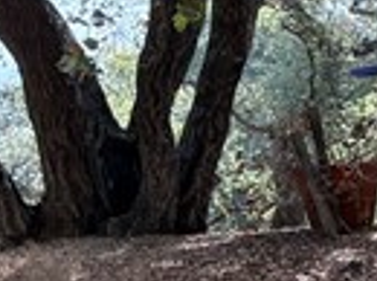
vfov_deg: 7.2
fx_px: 2229
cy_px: 32
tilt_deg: -4.3
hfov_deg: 7.4
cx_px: 1415
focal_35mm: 205
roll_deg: +7.5
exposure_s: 1/289
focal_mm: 5.96
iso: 64
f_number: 1.6
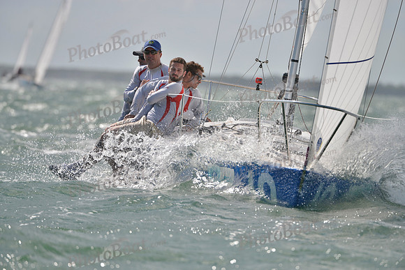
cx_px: 202
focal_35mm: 400
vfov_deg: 3.4
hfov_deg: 5.2
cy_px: 135
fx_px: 4501
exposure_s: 1/2500
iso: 280
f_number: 5.6
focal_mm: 400
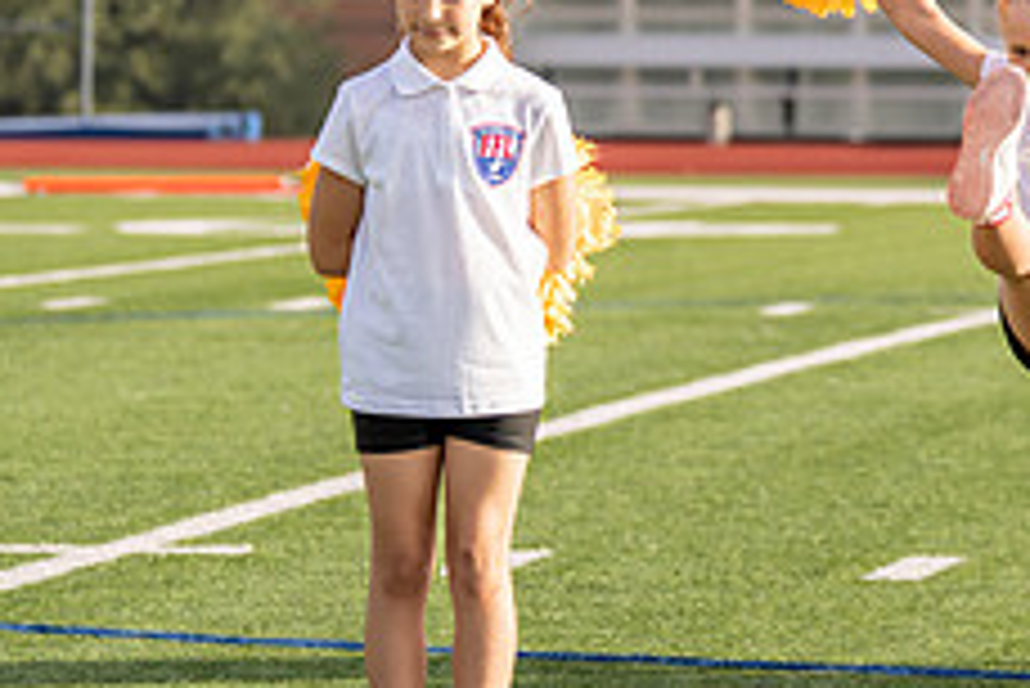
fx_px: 7730
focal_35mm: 270
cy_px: 199
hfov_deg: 7.6
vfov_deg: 5.1
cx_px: 1077
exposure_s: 1/3200
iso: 250
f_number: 2.8
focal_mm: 92
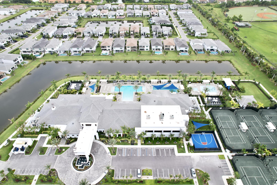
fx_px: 169
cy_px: 92
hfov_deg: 78.6
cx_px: 138
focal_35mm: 22
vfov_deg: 57.2
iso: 130
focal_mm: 8.38
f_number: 2.8
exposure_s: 1/160
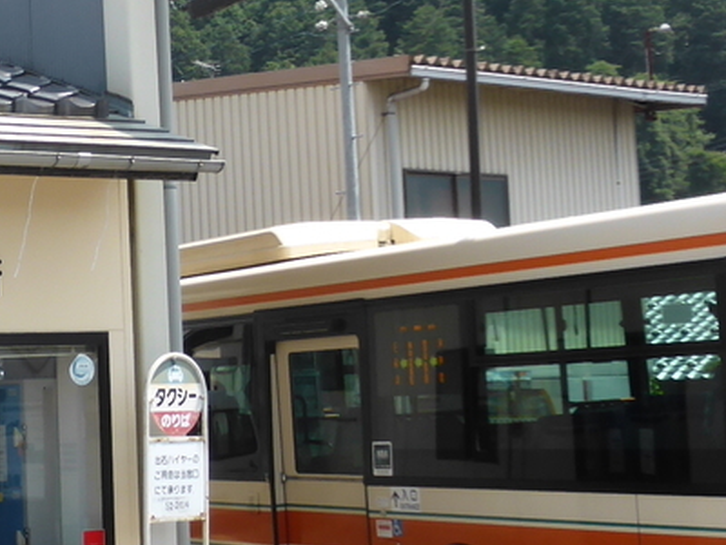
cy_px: 236
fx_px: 2202
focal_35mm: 105
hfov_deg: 17.4
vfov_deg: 14.1
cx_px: -261
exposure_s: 1/640
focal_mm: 6.1
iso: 100
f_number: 3.7
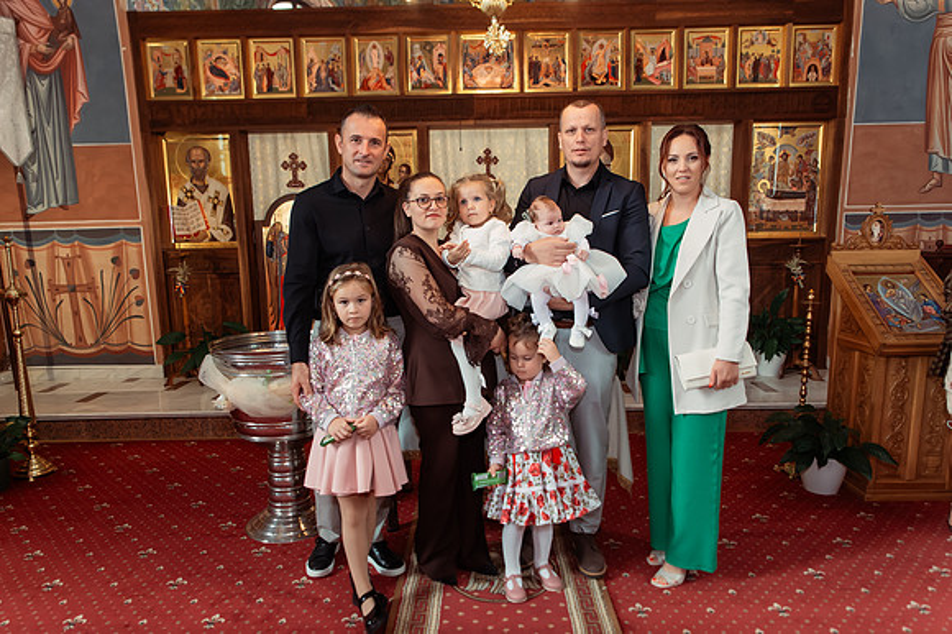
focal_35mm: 24
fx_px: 634
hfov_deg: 73.8
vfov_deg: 53.1
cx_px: 476
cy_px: 317
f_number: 3.5
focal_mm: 24
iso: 3200
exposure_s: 1/250
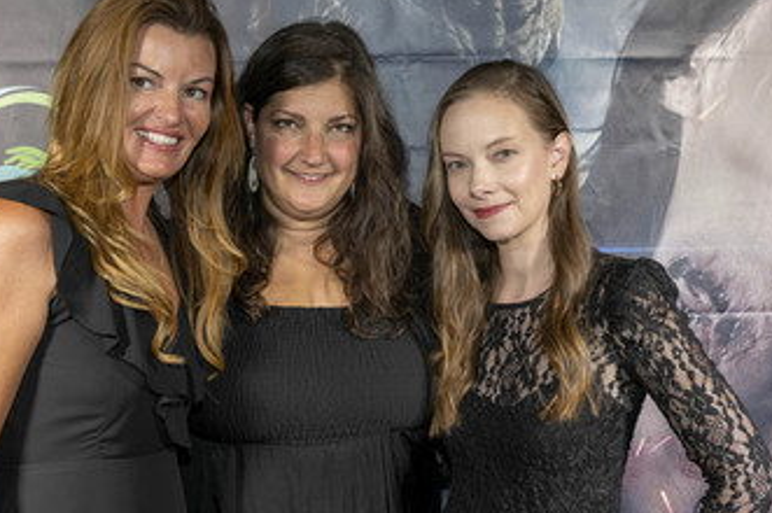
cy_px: 303
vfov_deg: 22.5
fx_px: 1285
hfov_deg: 33.4
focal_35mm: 60
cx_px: 342
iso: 800
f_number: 5.6
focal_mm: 44
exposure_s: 1/200
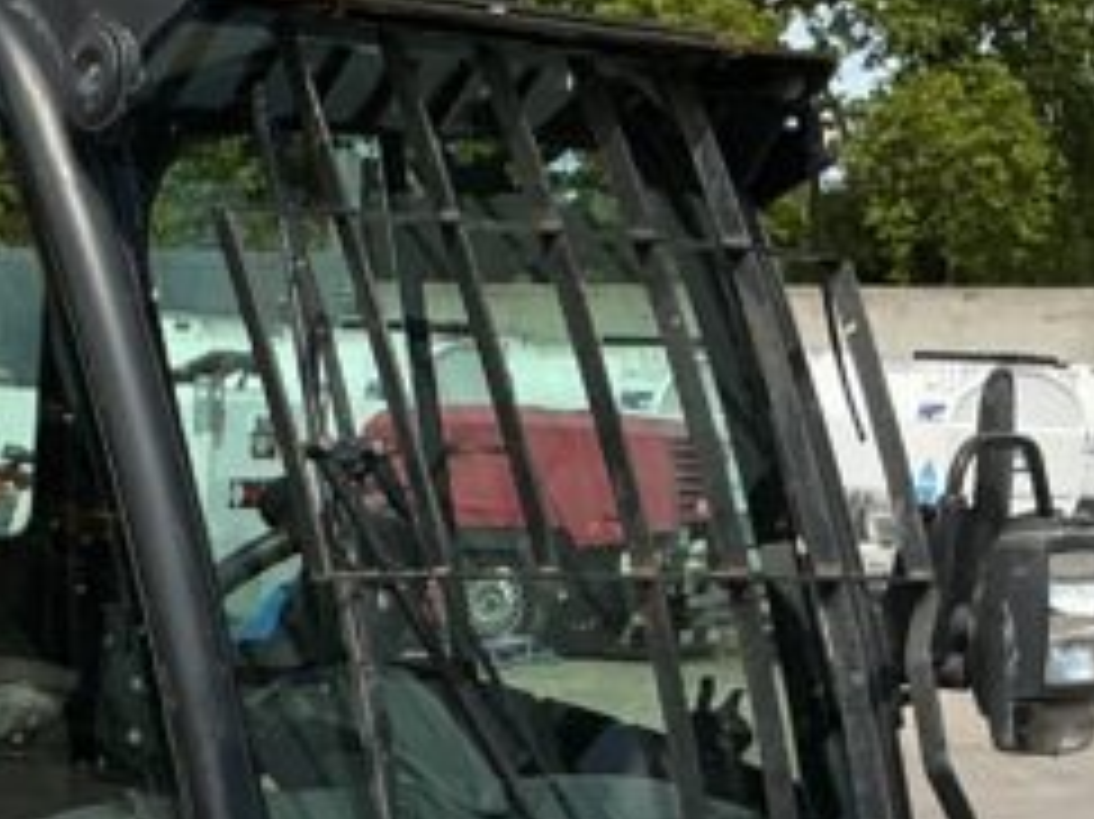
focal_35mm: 118
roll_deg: -2.1
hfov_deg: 16.5
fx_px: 3727
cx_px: 99
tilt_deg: -6.9
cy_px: 1206
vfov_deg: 12.0
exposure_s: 1/1451
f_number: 1.8
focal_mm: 3
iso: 25
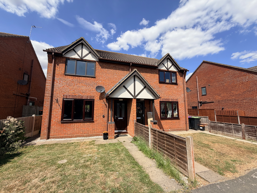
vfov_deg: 85.7
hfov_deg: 102.1
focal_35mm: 14
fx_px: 104
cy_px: 96
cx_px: 128
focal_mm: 2.22
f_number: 2.2
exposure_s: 1/770
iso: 25
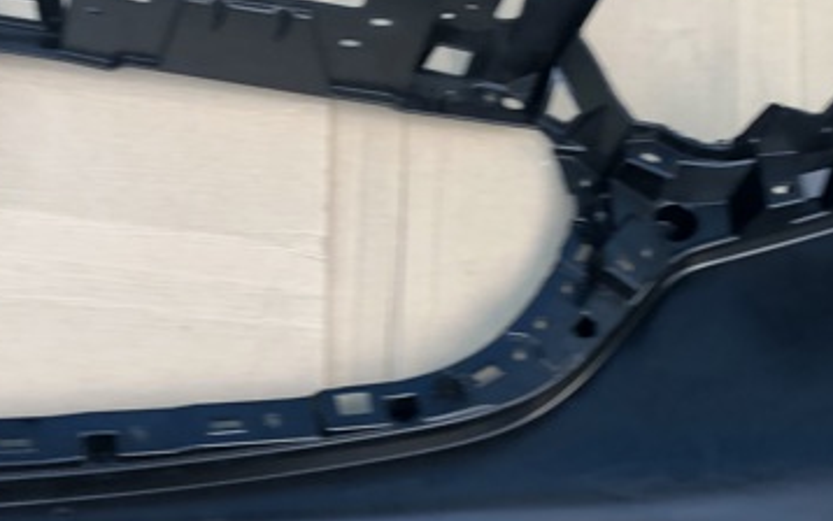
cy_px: 373
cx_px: 449
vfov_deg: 24.2
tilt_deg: -66.8
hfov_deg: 38.2
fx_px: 1204
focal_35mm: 53
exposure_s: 1/120
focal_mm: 4
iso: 50
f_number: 1.8
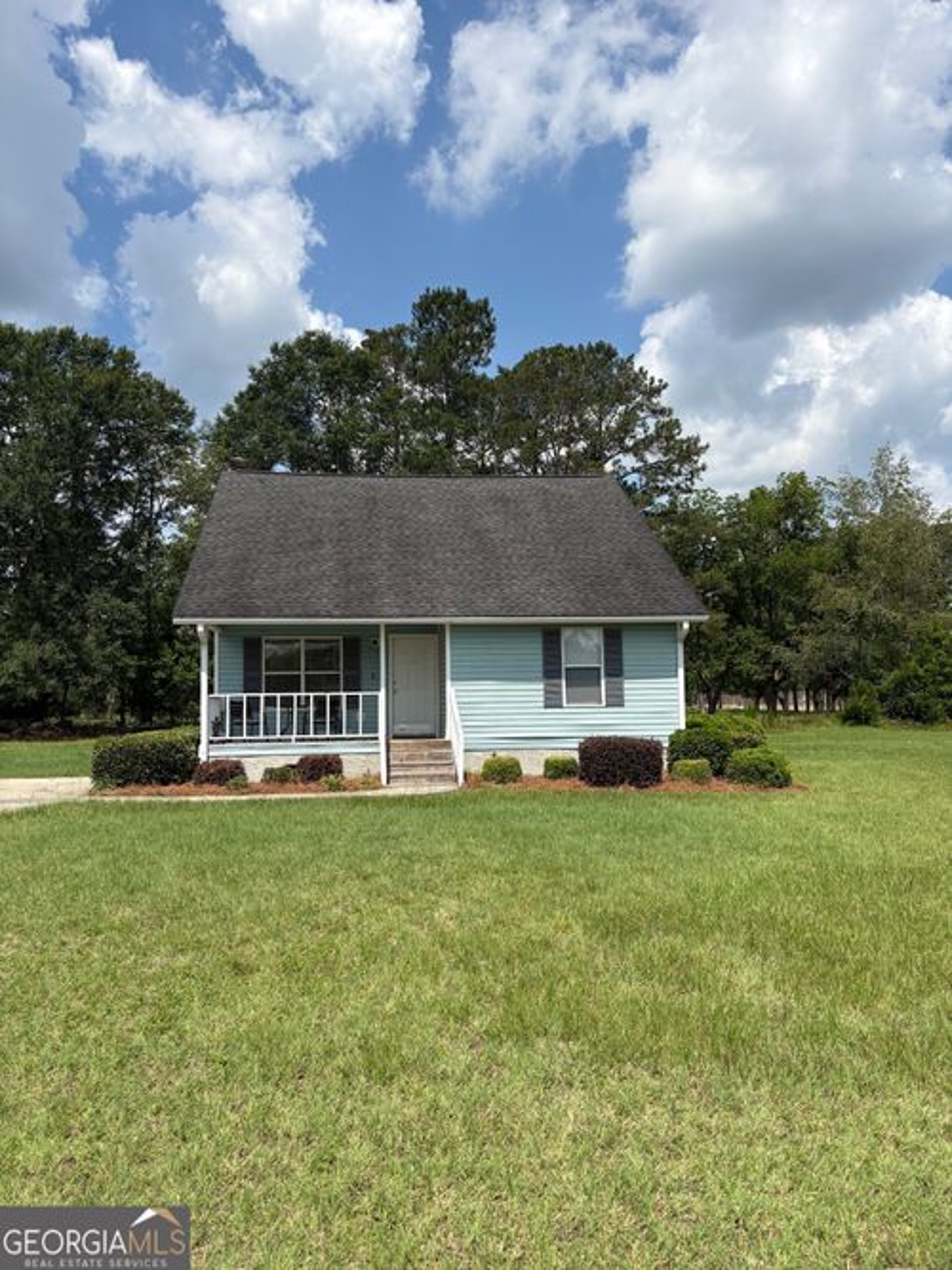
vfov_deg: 67.3
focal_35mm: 26
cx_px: 476
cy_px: 635
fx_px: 954
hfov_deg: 53.0
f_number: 1.6
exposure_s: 1/4608
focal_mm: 5.96
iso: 50
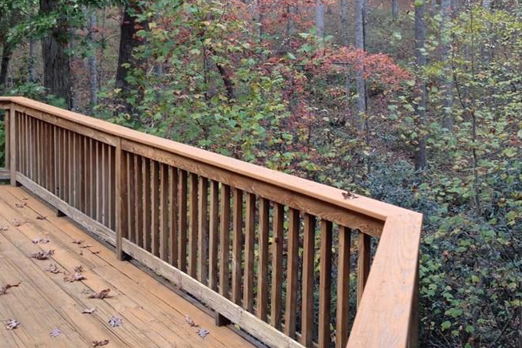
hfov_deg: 35.0
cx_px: 291
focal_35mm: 57
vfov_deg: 23.2
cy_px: 42
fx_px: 826
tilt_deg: -3.9
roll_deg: +0.9
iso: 64
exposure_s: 1/120
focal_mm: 4.28
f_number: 2.4
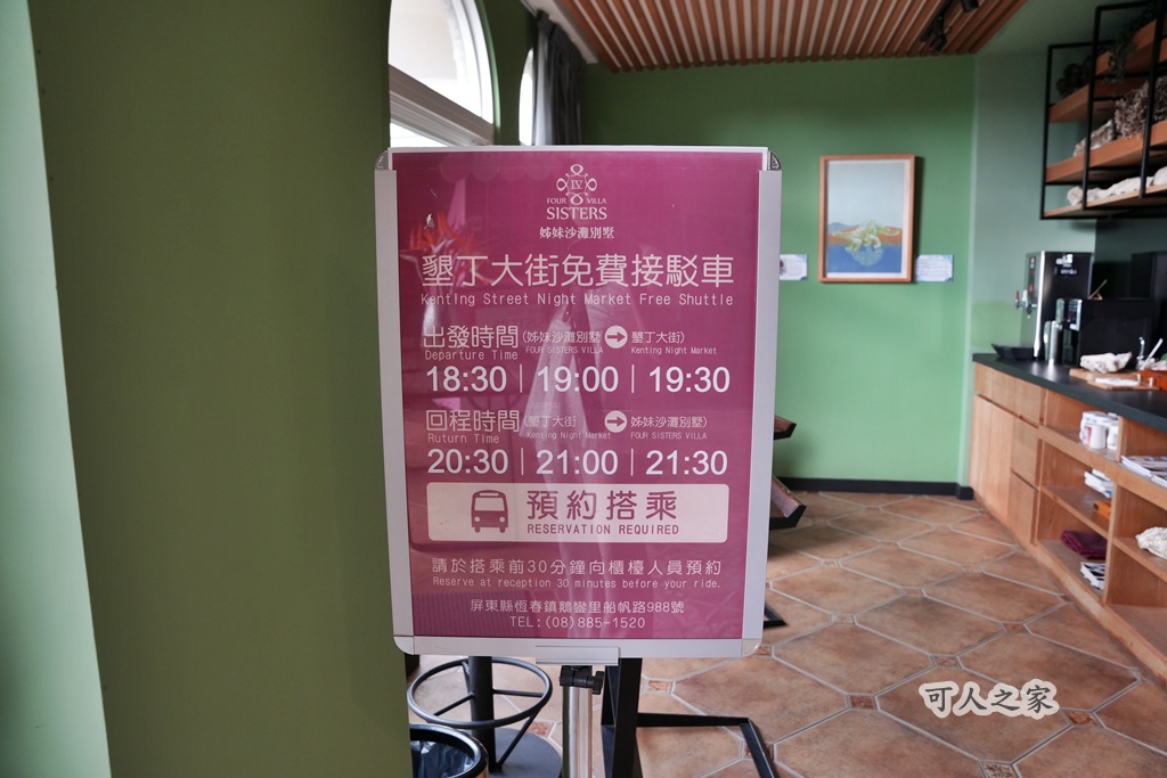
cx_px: 584
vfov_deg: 53.1
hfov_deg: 73.7
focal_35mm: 24
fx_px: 778
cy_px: 389
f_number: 5
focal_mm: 24
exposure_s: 1/100
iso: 1250
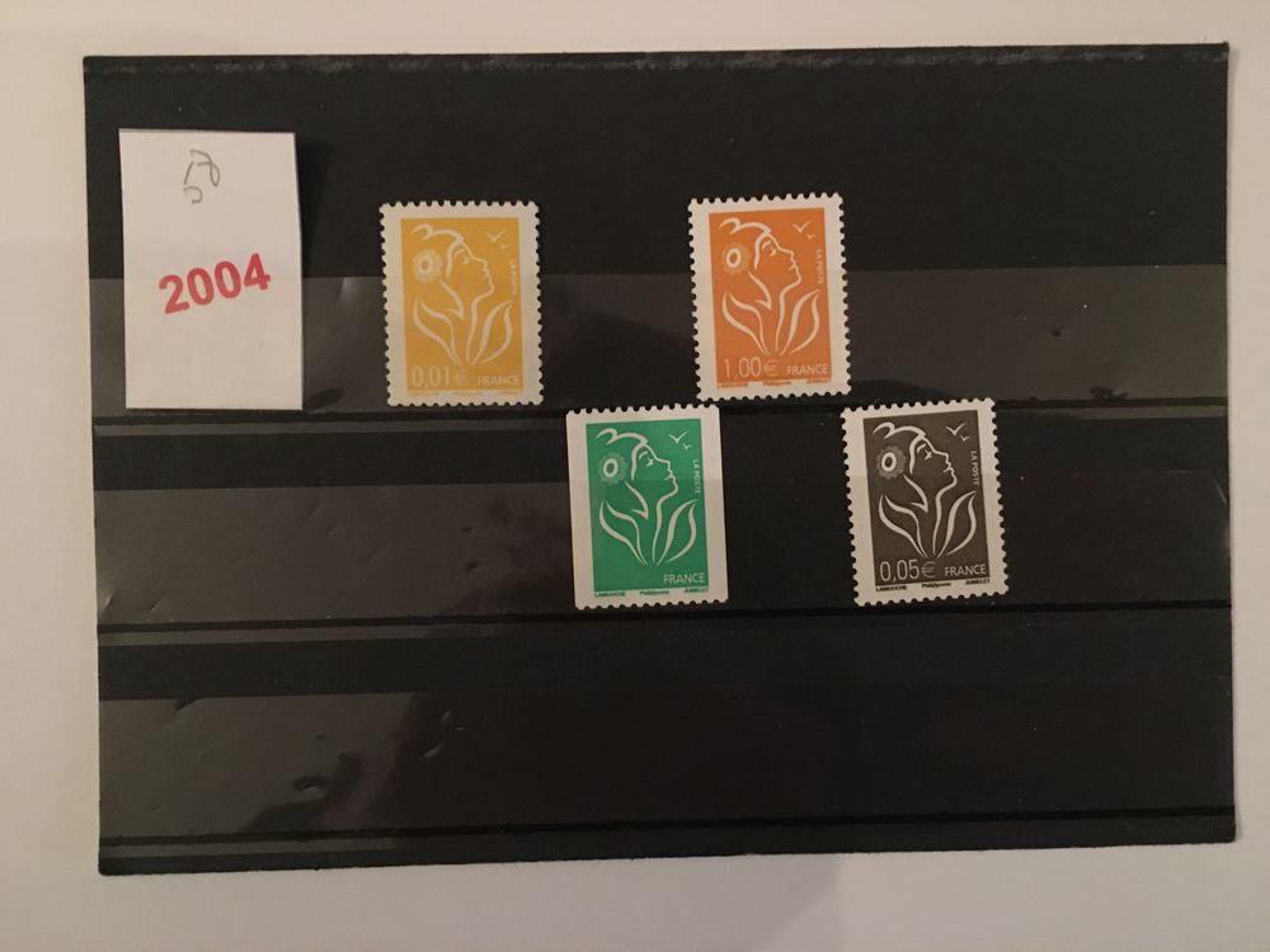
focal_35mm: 29
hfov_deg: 61.7
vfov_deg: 48.2
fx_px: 1064
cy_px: 476
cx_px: 635
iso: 400
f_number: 2.2
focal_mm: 4.15
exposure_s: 1/17
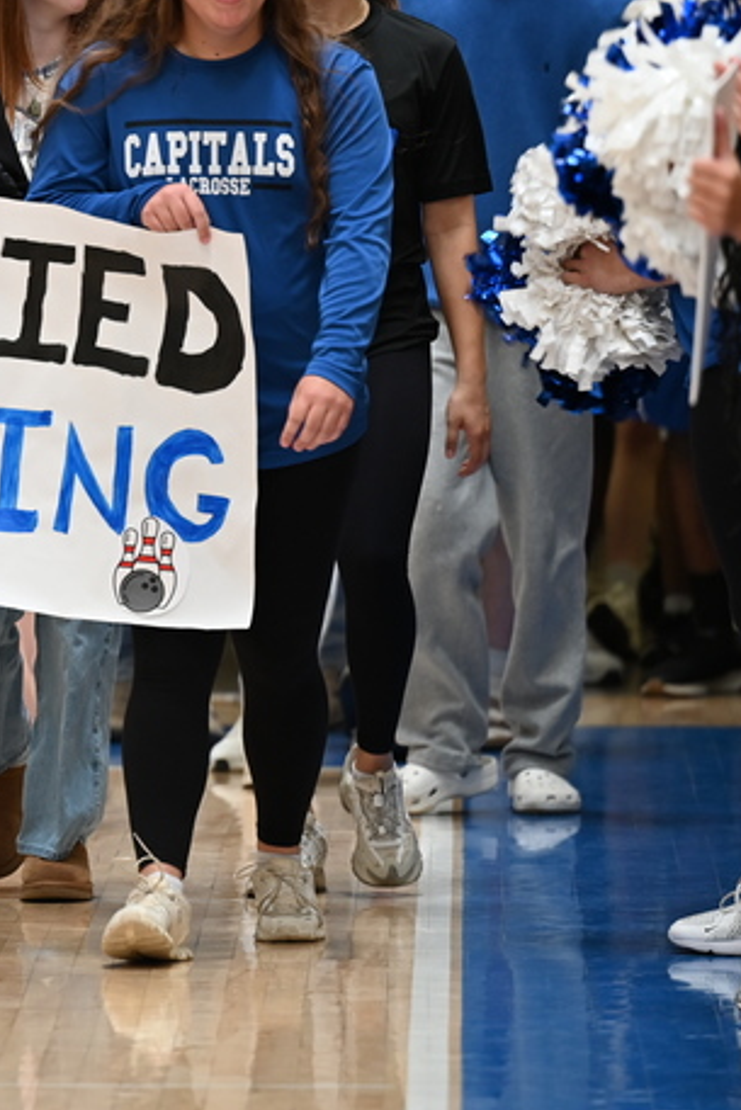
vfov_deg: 4.6
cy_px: 305
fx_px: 13820
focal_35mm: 448
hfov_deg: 3.1
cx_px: -73
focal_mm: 200
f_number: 2.8
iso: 720
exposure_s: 1/250
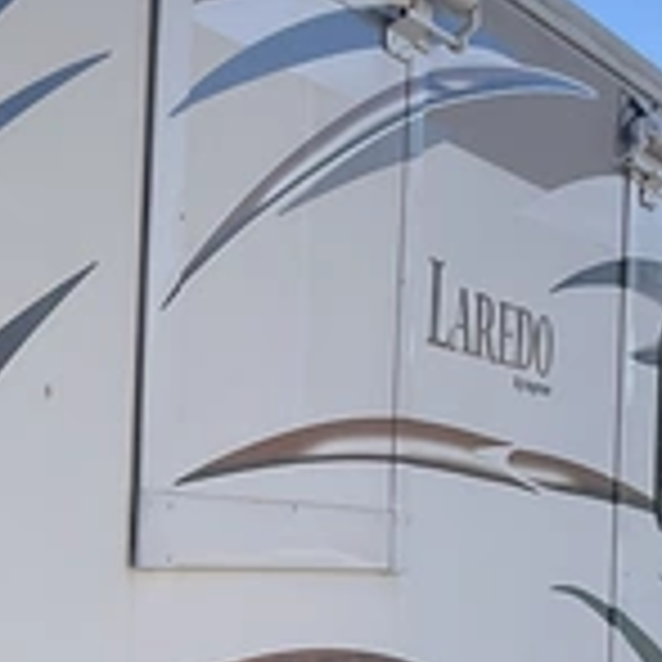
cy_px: 538
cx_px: -302
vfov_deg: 13.3
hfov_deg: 12.7
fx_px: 2834
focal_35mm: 131
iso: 25
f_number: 1.8
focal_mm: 3
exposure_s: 1/944
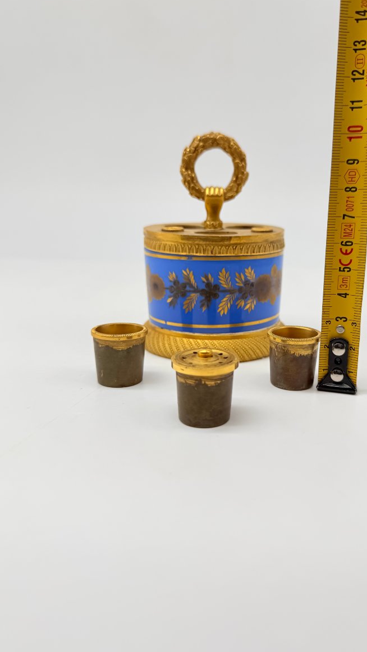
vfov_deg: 69.8
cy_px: 320
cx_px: 226
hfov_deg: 42.6
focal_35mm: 27
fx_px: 467
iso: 80
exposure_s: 1/1292
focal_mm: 6.76
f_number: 1.78
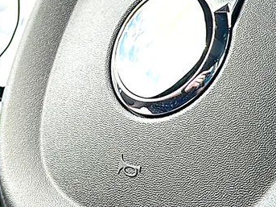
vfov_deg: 15.1
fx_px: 765
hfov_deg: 20.4
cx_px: 129
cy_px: 3
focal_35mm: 96
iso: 80
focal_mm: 6.86
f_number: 1.78
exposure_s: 1/354
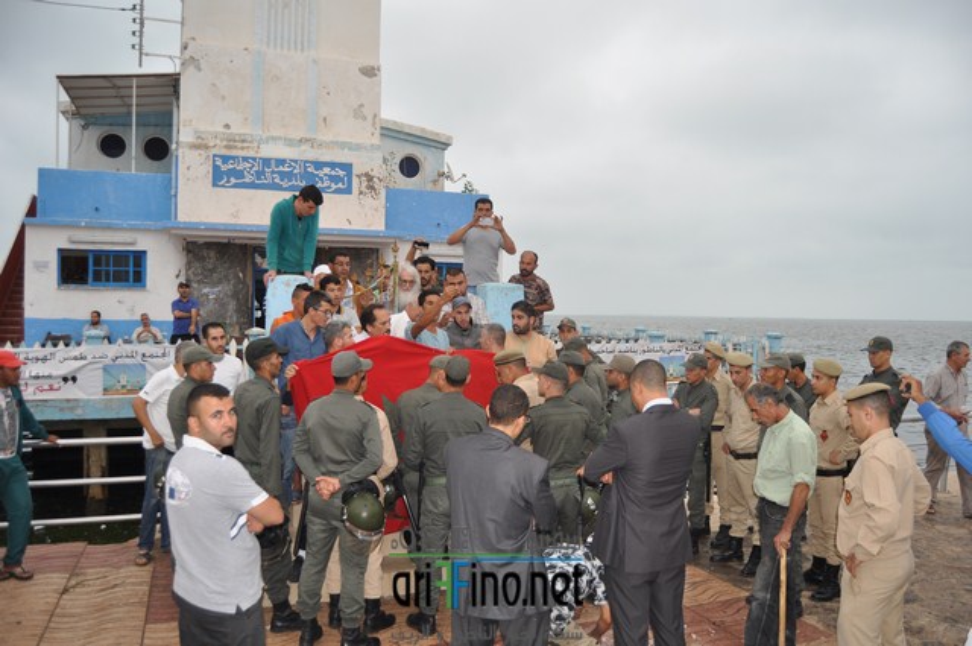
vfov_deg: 47.8
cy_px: 323
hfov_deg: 67.4
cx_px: 486
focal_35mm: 27
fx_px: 728
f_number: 4
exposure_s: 1/200
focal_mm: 18
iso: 200
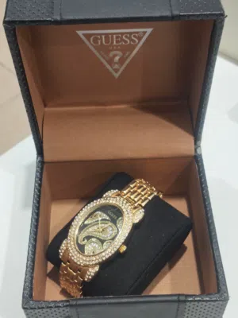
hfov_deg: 29.1
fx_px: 458
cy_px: 159
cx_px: 119
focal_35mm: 50
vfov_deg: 38.2
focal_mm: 4.19
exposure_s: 1/20
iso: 217
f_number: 1.8
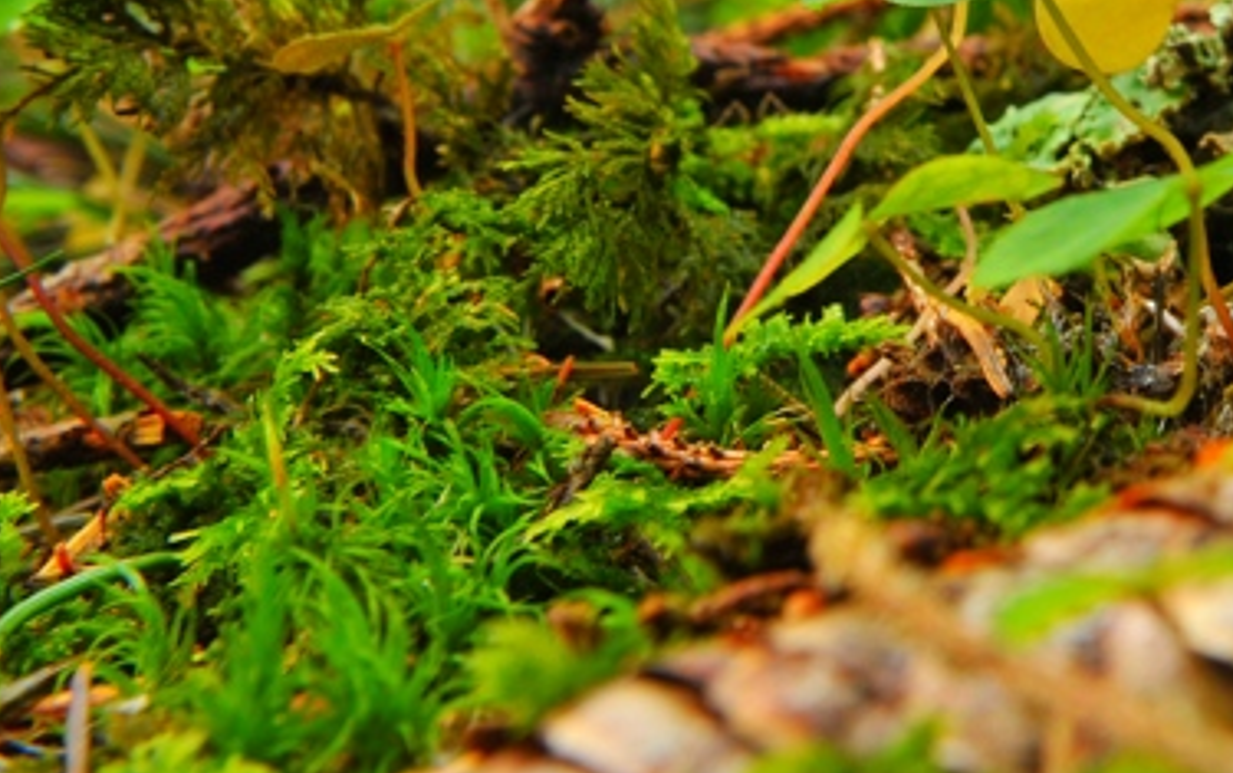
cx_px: 1381
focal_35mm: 127
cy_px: -196
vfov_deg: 10.2
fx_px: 4271
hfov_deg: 15.9
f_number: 13
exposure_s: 1/30
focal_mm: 52
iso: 800
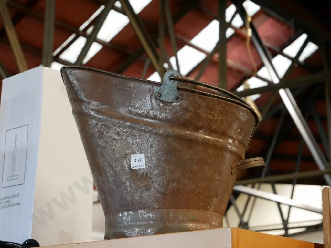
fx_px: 803
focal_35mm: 84
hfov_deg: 23.3
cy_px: 124
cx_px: 166
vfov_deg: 17.6
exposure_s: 1/100
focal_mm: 42
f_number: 5.5
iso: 1250
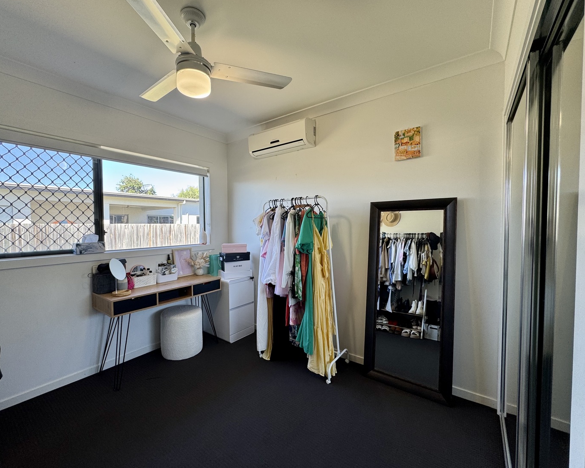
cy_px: 235
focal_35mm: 15
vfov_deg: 84.0
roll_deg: +0.9
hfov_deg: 96.7
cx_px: 278
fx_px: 260
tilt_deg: -0.9
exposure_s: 1/99
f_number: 2.2
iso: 64
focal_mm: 2.22
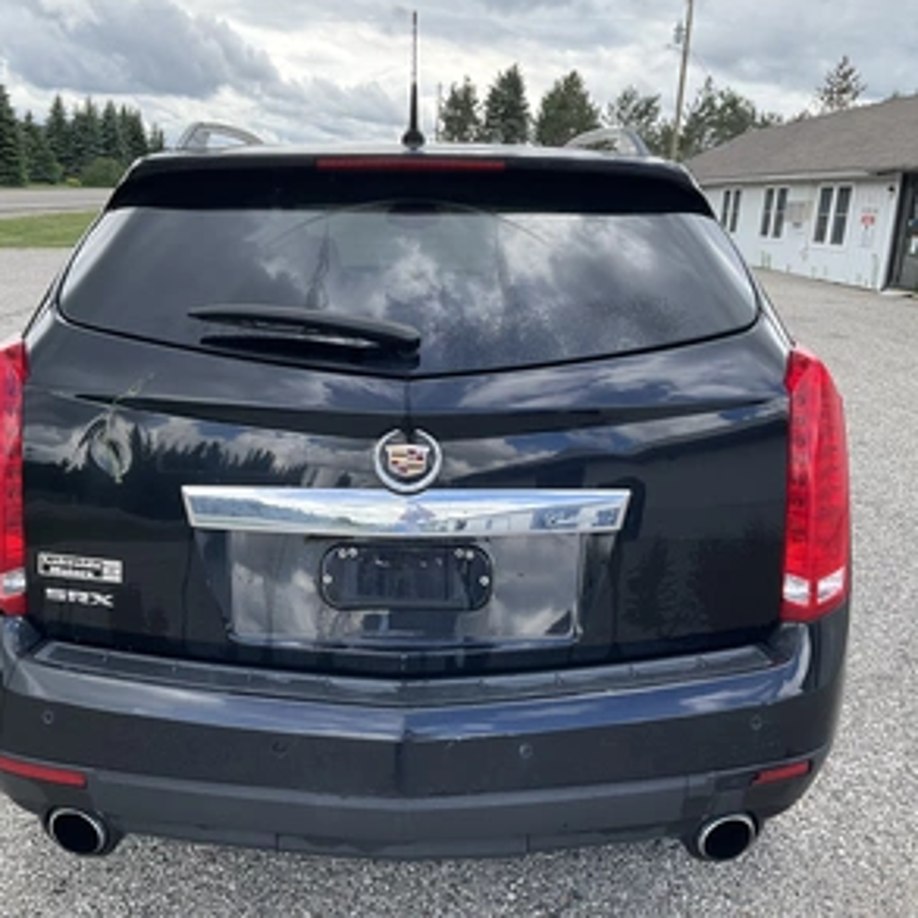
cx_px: 429
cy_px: 451
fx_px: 1050
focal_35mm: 35
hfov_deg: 47.2
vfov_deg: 47.2
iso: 25
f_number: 1.8
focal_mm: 3
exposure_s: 1/469
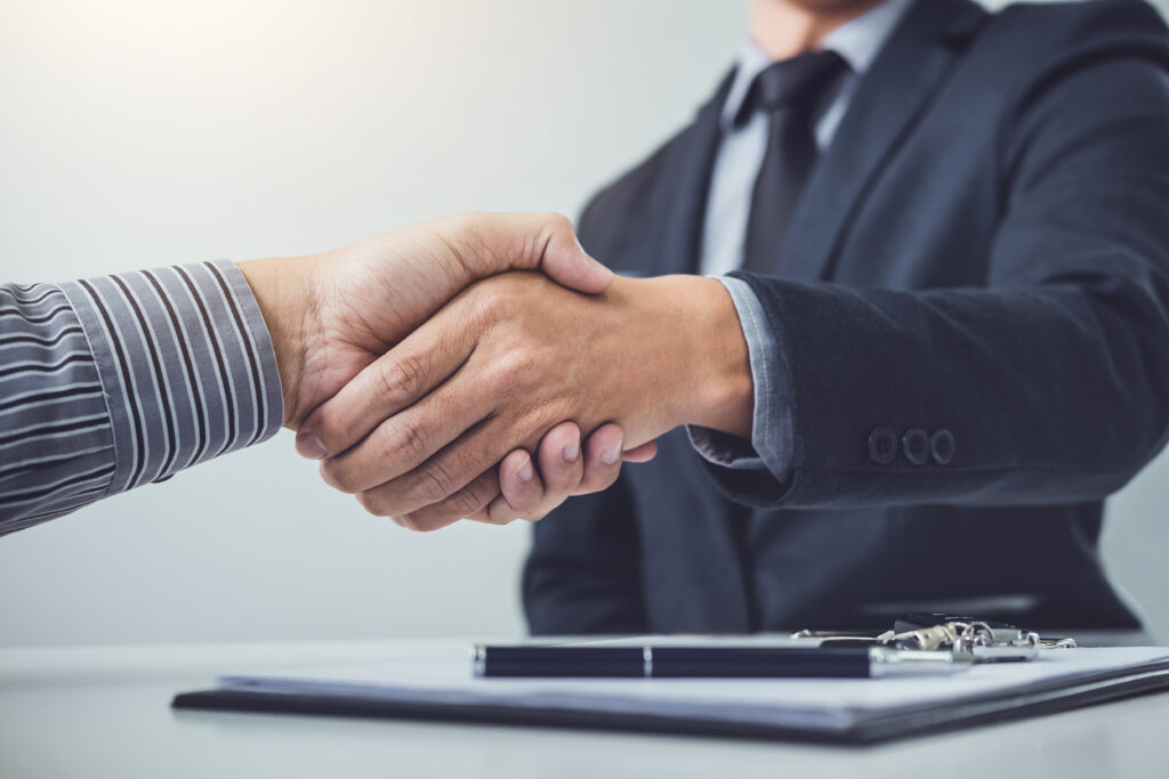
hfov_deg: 37.5
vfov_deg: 25.5
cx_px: 584
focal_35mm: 53
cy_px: 390
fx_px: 1721
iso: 200
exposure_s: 1/125
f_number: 2.8
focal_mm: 35
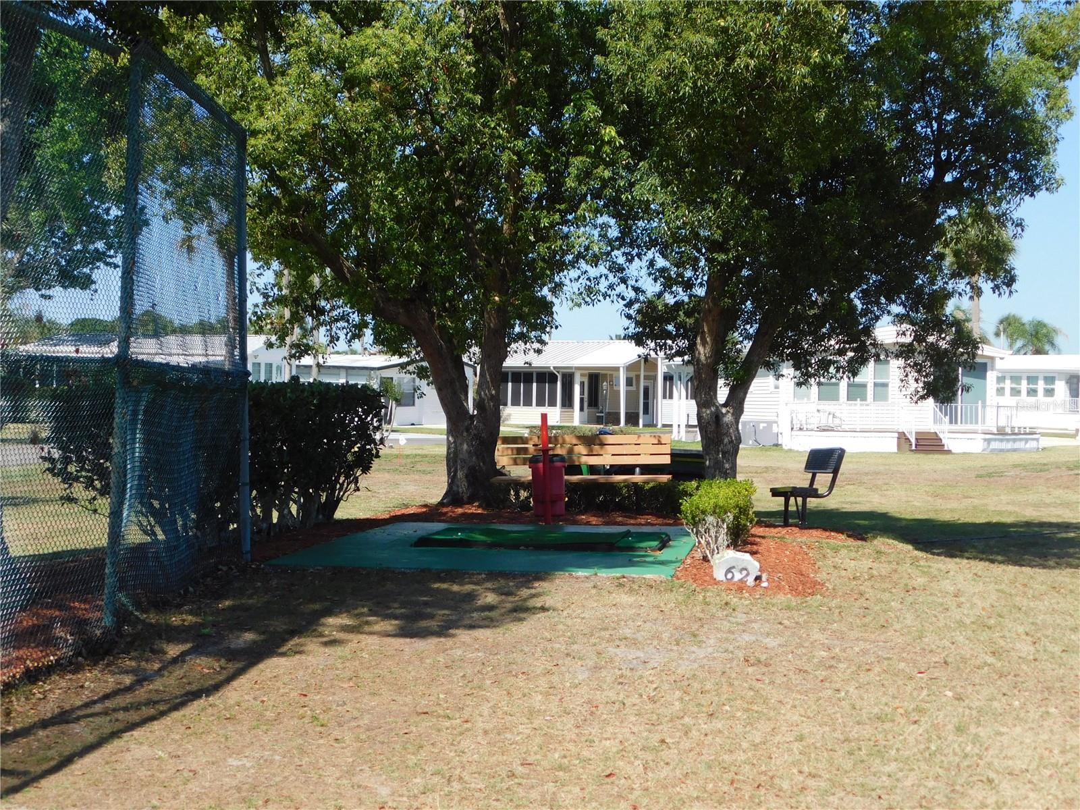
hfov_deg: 32.7
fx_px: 1841
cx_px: 540
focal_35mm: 59
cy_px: 405
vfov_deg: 24.8
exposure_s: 1/640
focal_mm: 10.4
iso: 125
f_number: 4
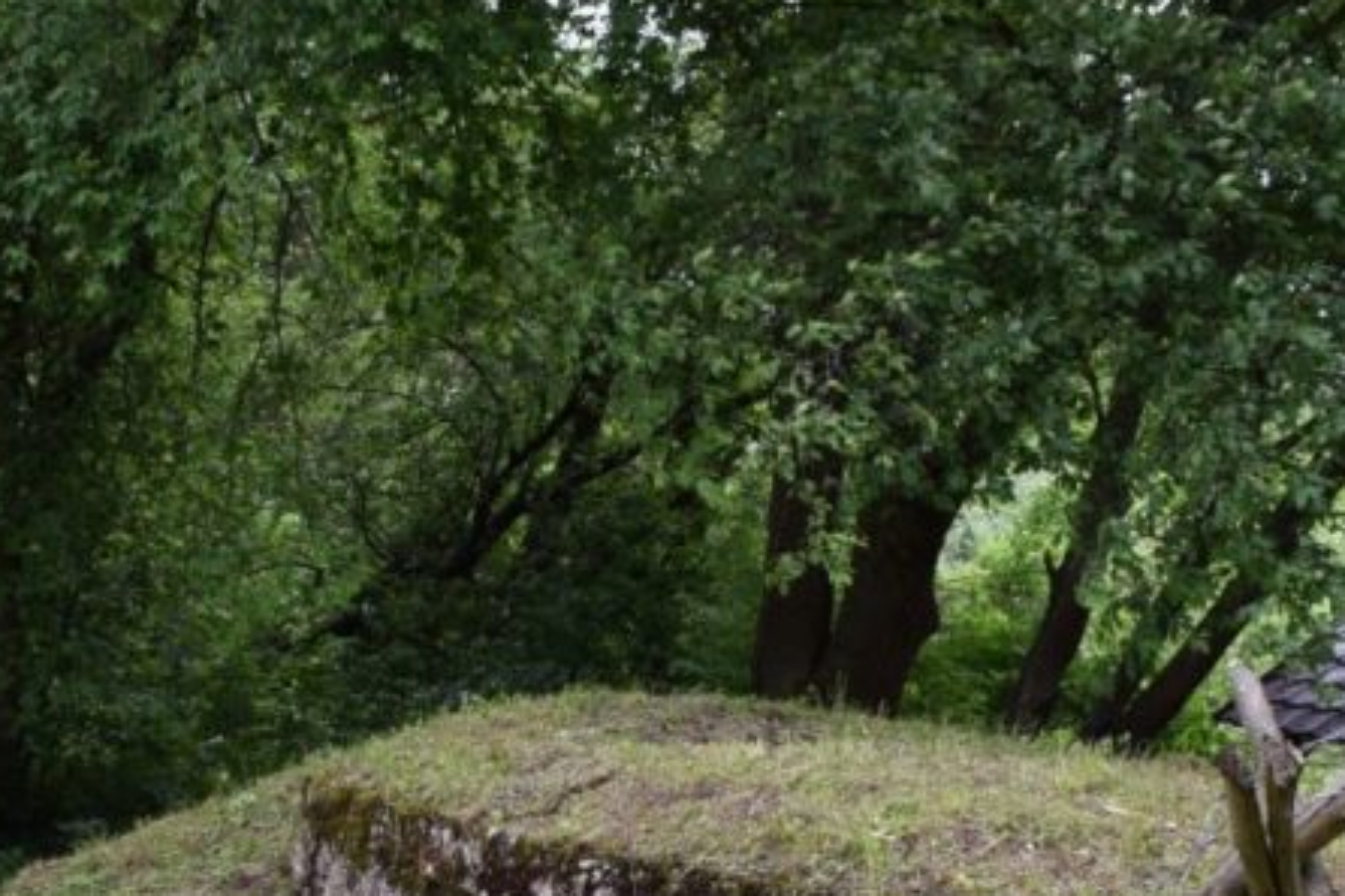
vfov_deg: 21.1
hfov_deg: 32.4
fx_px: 2315
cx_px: 588
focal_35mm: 62
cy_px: 905
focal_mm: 18
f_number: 6.3
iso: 400
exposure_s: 1/160
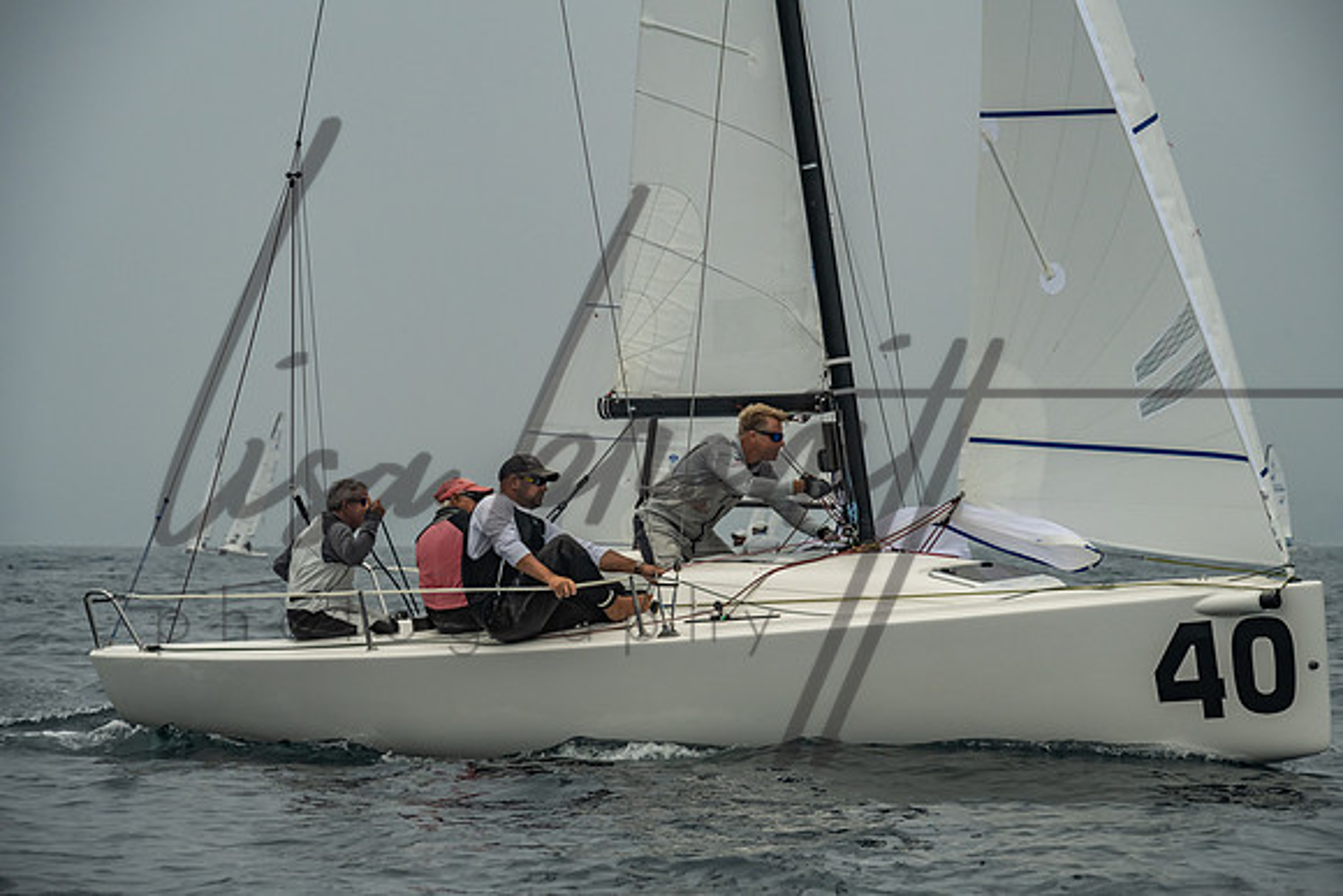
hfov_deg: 13.1
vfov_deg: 8.7
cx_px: 667
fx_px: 5857
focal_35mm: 157
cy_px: 448
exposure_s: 1/3200
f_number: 9
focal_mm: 155
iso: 800
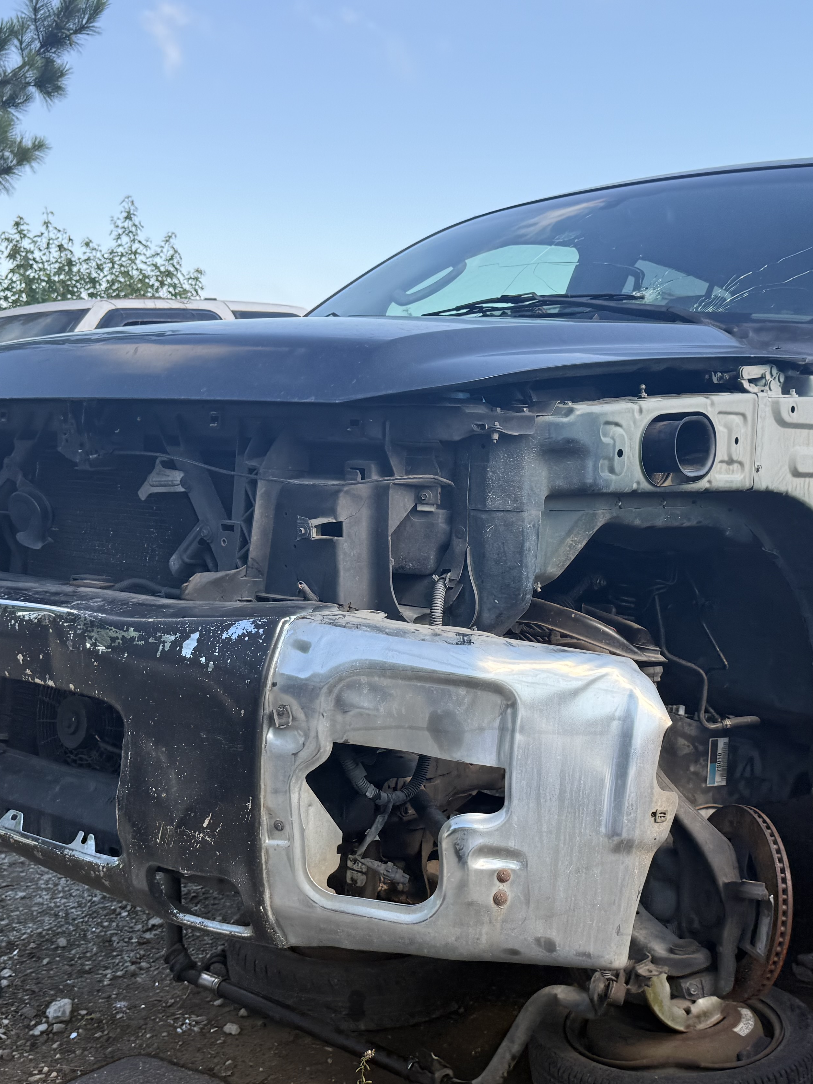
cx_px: 472
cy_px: 580
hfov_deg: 35.1
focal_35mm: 41
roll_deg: +0.9
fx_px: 1284
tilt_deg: -9.1
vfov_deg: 45.7
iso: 80
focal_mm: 6.76
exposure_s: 1/796
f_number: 1.78
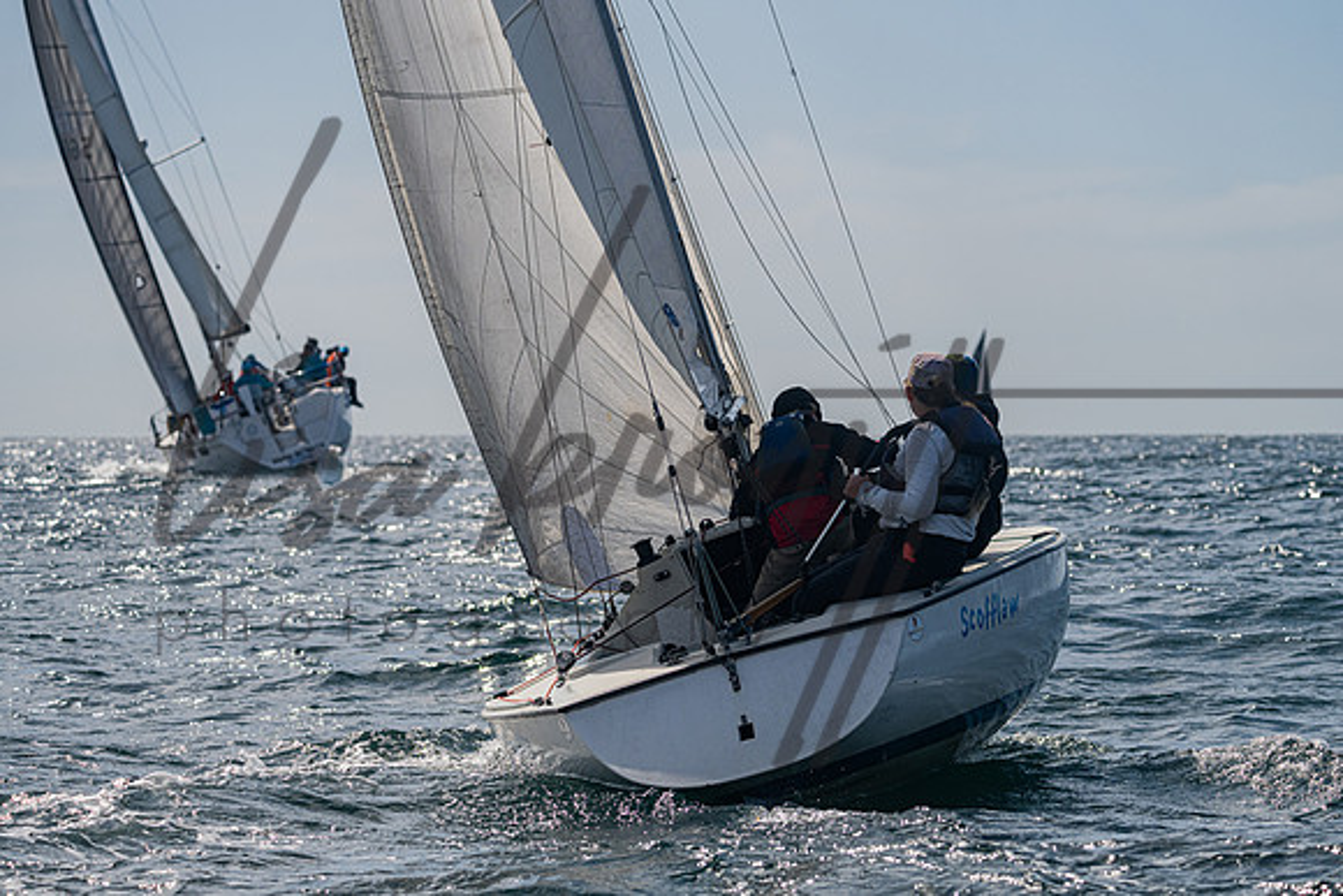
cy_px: 460
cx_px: 783
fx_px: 5987
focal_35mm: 160
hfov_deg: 12.8
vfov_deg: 8.6
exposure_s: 1/4000
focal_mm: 135
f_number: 6.3
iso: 320
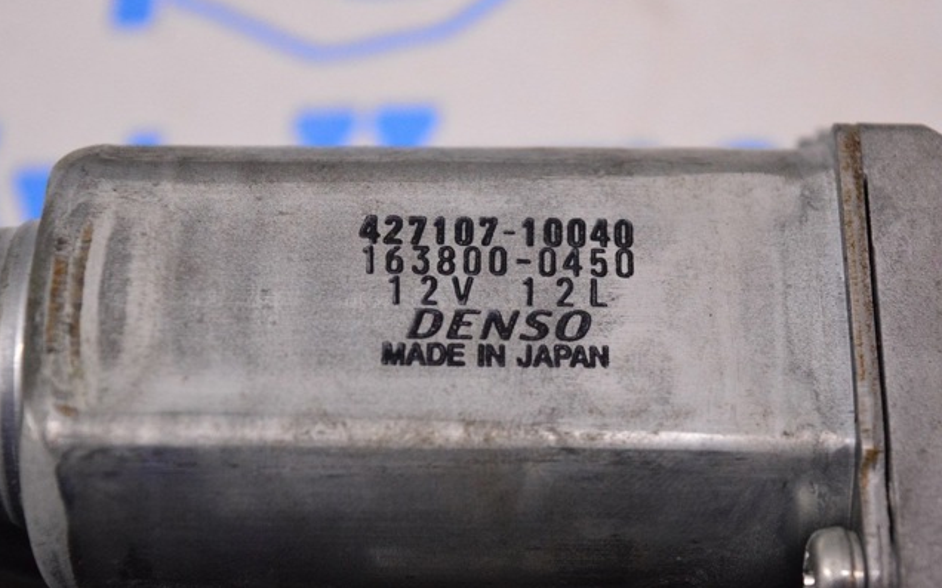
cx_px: 470
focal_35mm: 85
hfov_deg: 24.5
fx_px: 2169
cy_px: 281
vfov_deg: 15.4
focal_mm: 55
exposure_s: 1/320
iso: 3200
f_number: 5.6
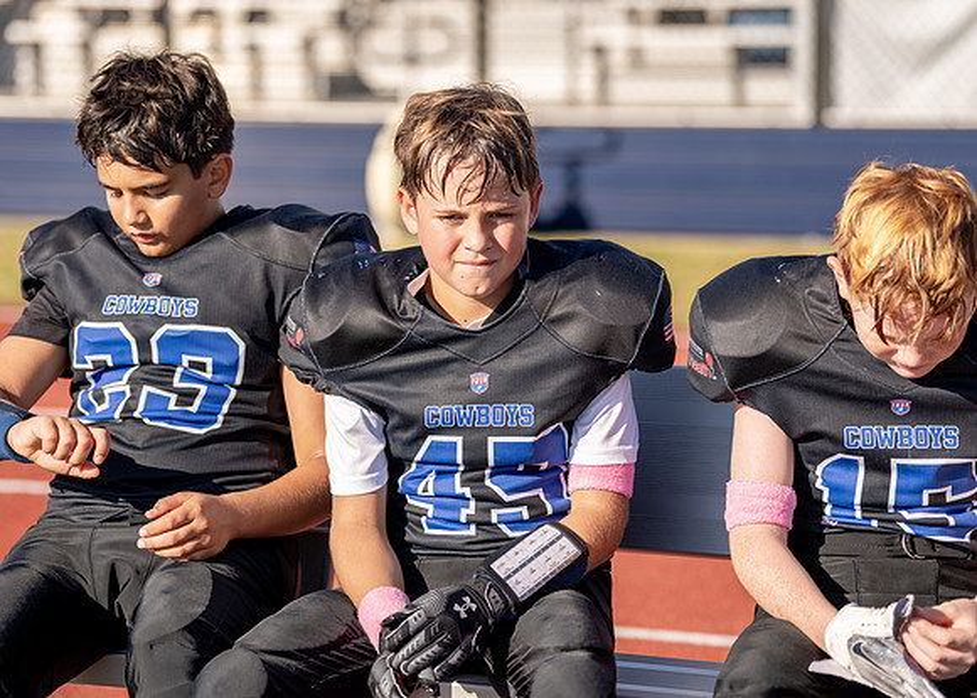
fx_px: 3219
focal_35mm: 116
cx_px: 453
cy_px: 330
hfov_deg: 17.3
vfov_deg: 12.4
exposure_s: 1/3200
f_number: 2.8
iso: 160
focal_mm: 102
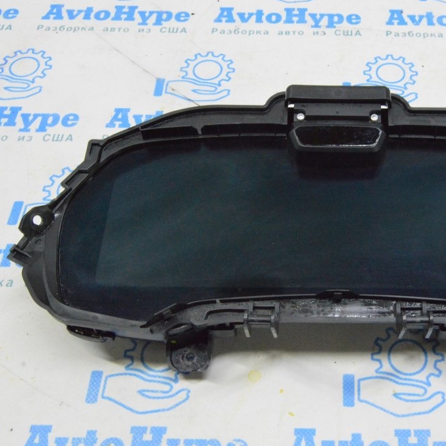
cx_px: 333
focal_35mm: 45
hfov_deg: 37.0
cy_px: 225
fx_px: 651
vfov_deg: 37.8
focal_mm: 23
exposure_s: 1/20
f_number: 20
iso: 6400
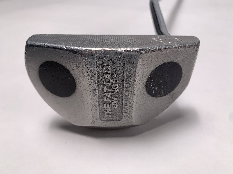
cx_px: 116
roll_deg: +6.1
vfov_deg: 53.1
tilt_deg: -35.4
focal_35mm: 26
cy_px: 87
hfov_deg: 67.3
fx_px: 175
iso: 25
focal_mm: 4.25
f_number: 1.8
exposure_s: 1/275
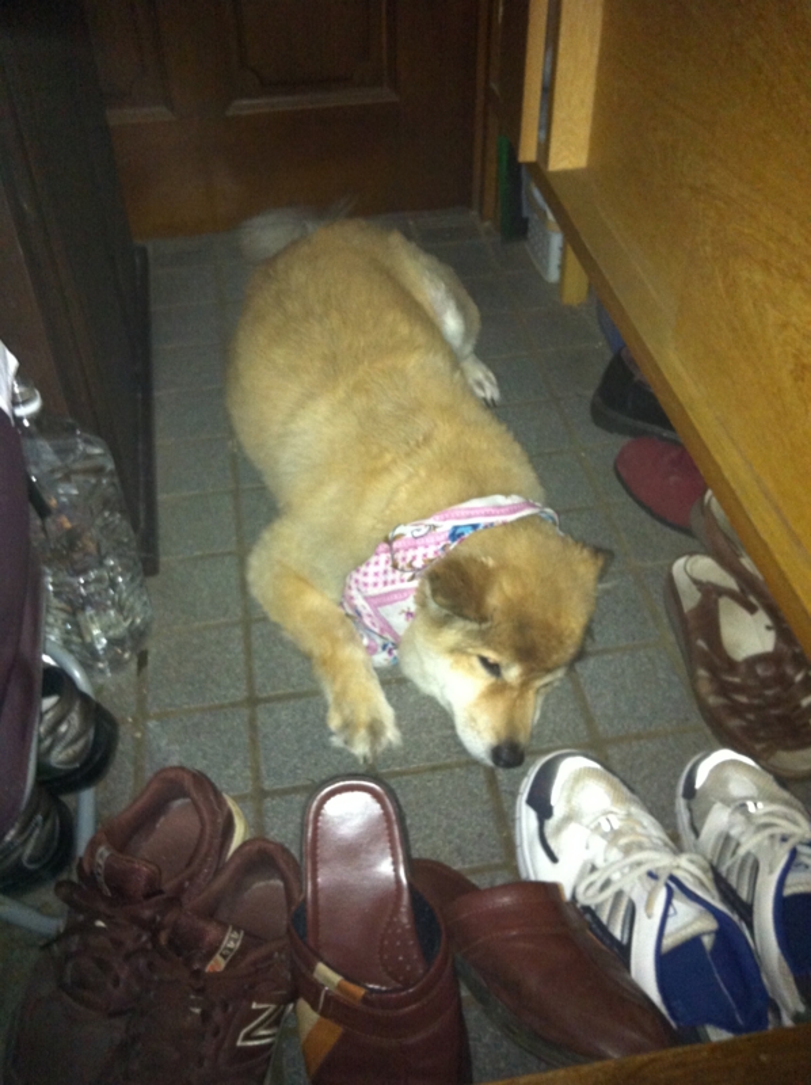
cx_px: 406
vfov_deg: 52.7
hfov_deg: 40.6
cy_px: 542
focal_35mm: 35
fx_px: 1096
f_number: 2.8
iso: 320
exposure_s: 1/15
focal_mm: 3.85
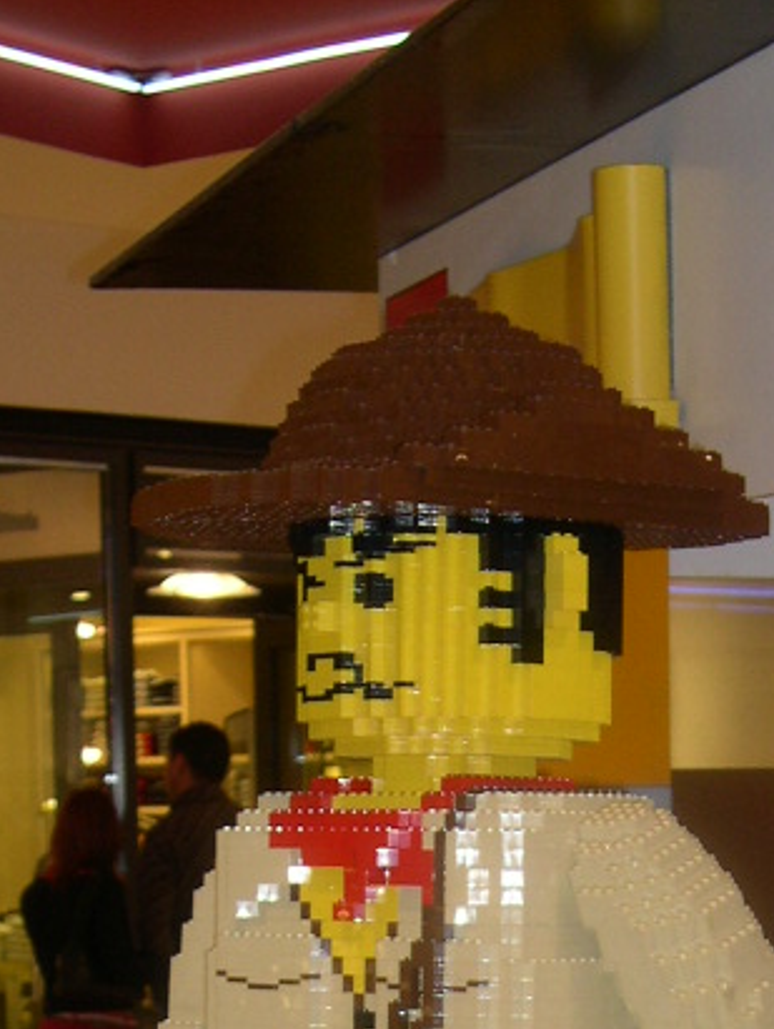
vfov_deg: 16.1
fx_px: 3483
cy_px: 1234
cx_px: 534
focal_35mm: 117
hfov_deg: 12.7
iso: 100
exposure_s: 1/60
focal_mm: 10.1
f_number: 3.1
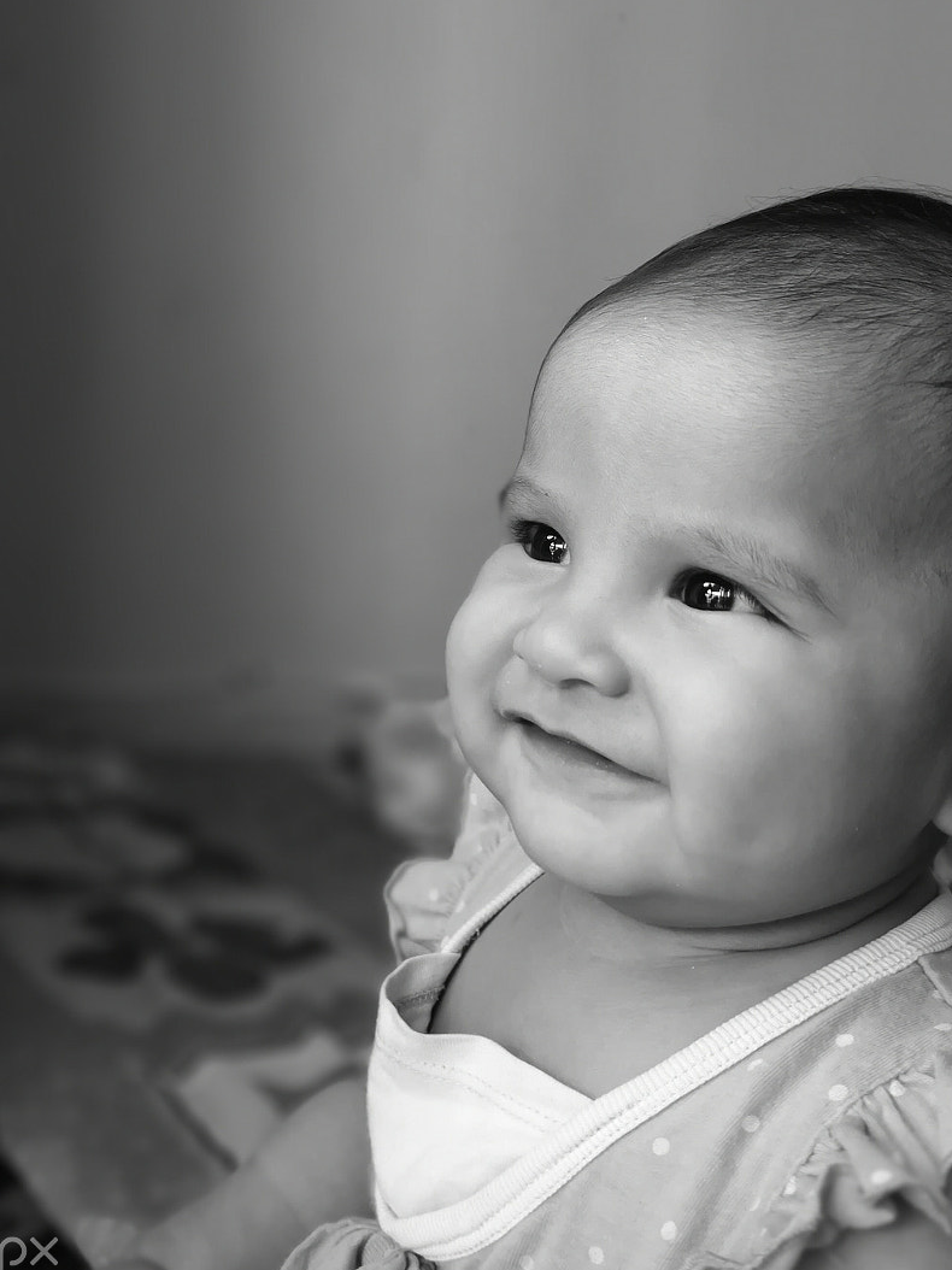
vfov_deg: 45.3
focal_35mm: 41
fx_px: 1504
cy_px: 459
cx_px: 482
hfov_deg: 35.1
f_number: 4
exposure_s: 1/100
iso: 160
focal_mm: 3.95
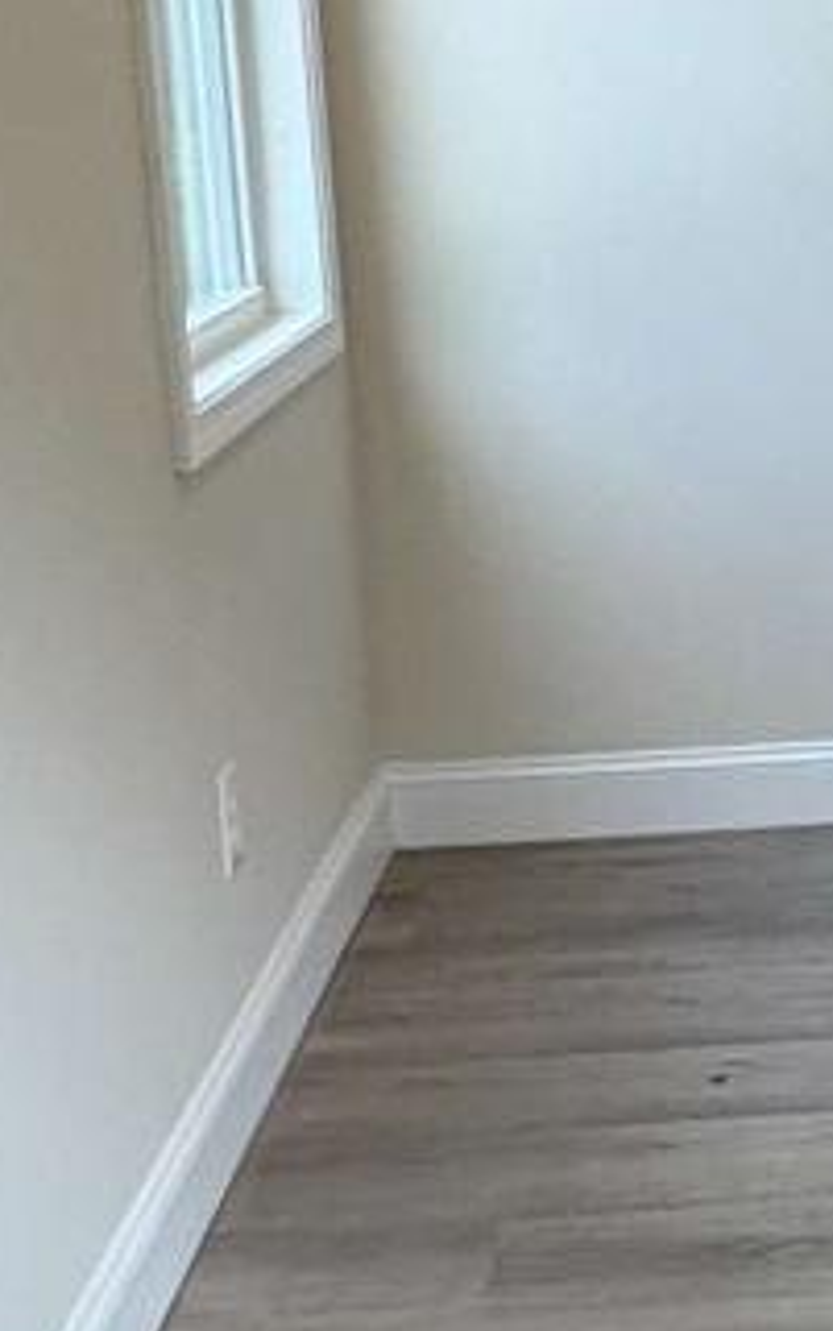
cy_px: 518
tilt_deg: -10.9
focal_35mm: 74
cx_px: 1198
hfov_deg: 16.3
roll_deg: +0.3
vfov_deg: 27.8
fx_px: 2684
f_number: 2.2
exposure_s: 1/120
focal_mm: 2.22
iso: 80
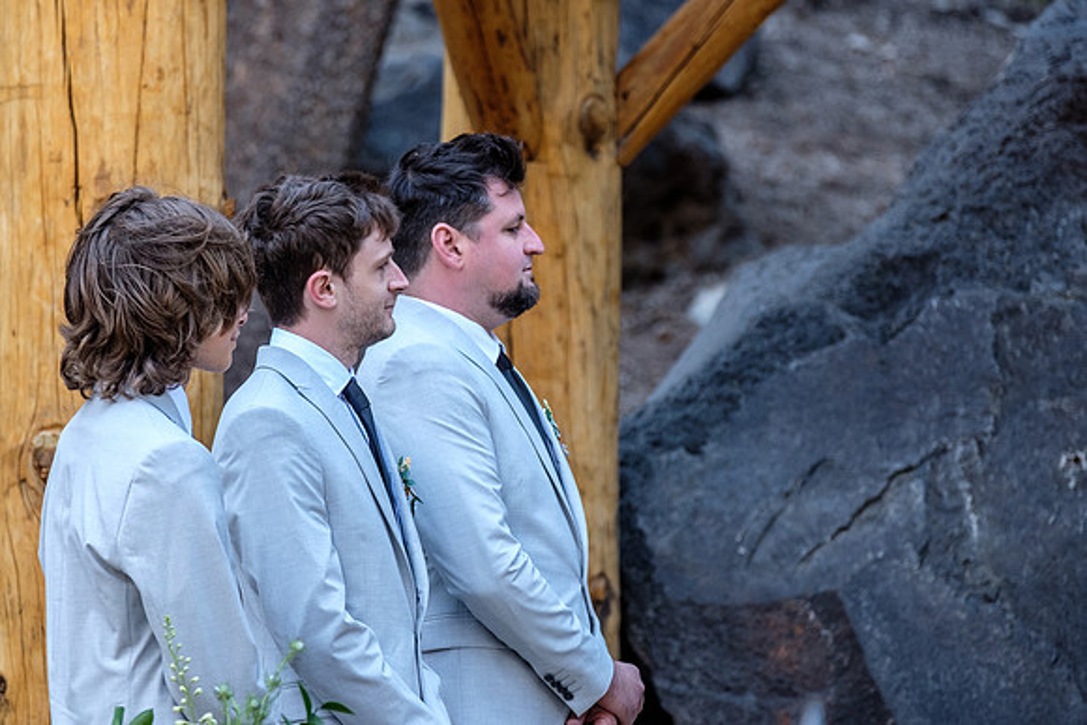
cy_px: 284
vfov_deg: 5.4
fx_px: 7718
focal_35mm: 256
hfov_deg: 8.1
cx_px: 426
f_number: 3.6
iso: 1000
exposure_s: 1/140
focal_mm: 140
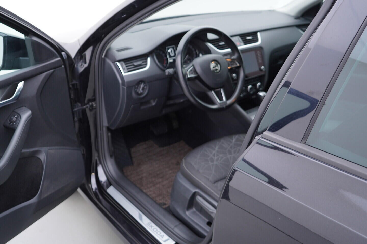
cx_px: 184
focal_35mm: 36
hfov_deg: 53.1
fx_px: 367
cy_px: 122
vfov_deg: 36.9
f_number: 2.8
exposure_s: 1/40
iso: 125
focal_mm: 24
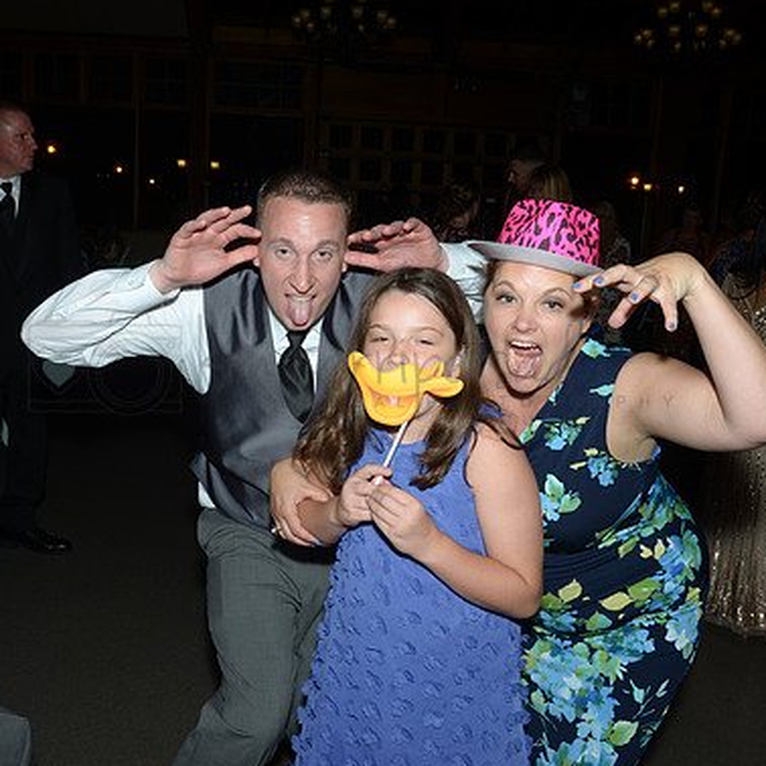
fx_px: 976
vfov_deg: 42.8
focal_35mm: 39
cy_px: 385
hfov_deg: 42.7
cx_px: 312
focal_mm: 20
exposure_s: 1/200
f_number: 10
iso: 200
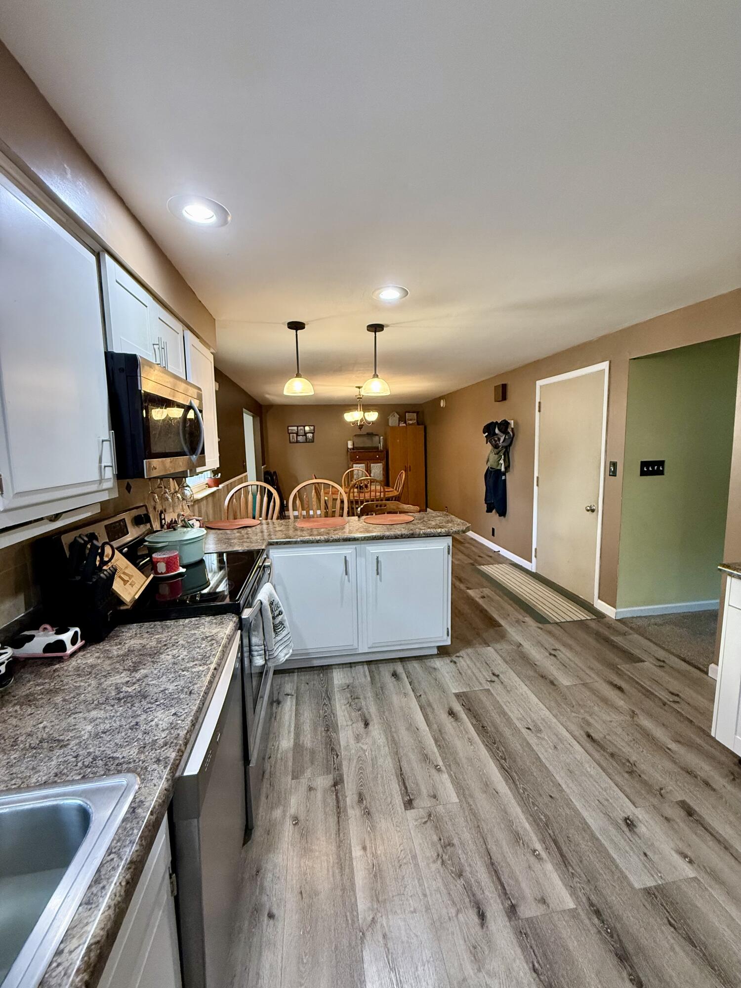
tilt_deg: -5.6
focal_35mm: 14
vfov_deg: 102.1
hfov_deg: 85.7
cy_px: 494
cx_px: 370
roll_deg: +1.1
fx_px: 400
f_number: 2.2
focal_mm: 2.22
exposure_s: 1/60
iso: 400
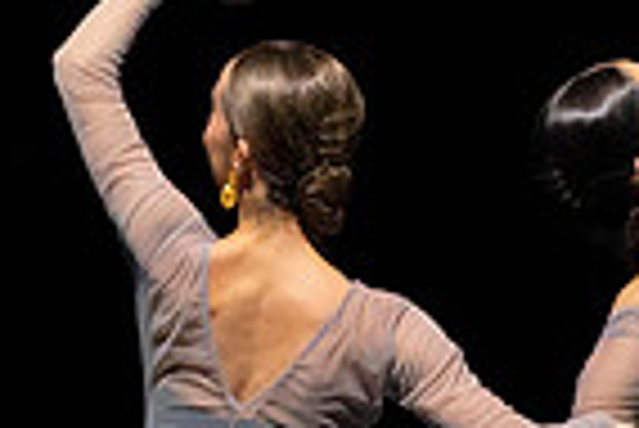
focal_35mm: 1727
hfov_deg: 1.2
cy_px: 389
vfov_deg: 0.8
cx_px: 786
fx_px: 30685
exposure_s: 1/400
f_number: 10
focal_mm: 300
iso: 10000
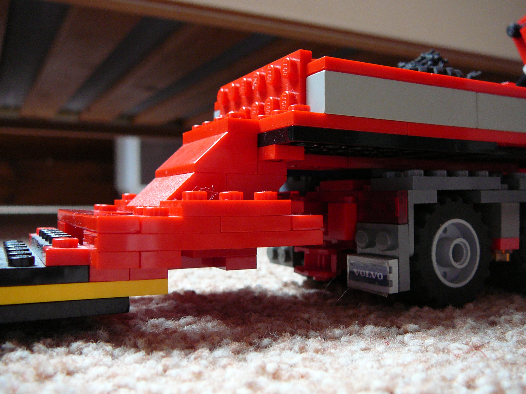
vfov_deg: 40.7
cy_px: 197
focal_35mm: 35
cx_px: 263
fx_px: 532
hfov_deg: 52.6
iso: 200
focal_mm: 5.2
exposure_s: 1/8
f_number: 2.8
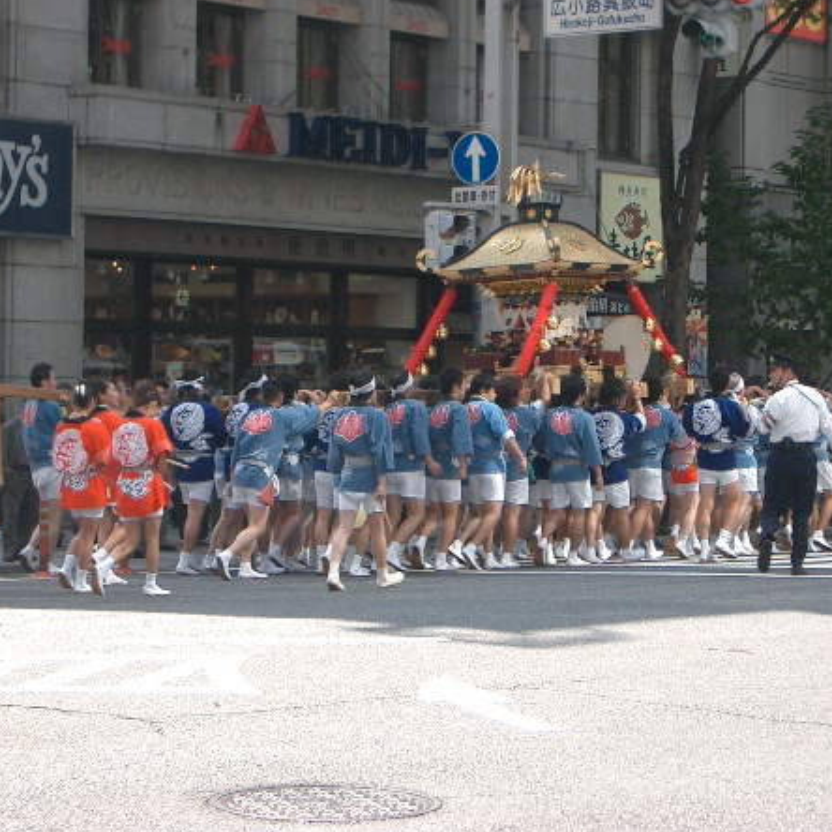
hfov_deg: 15.5
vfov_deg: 15.6
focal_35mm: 112
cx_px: 491
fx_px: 3046
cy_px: 390
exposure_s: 1/200
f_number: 4.4
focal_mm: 14.6
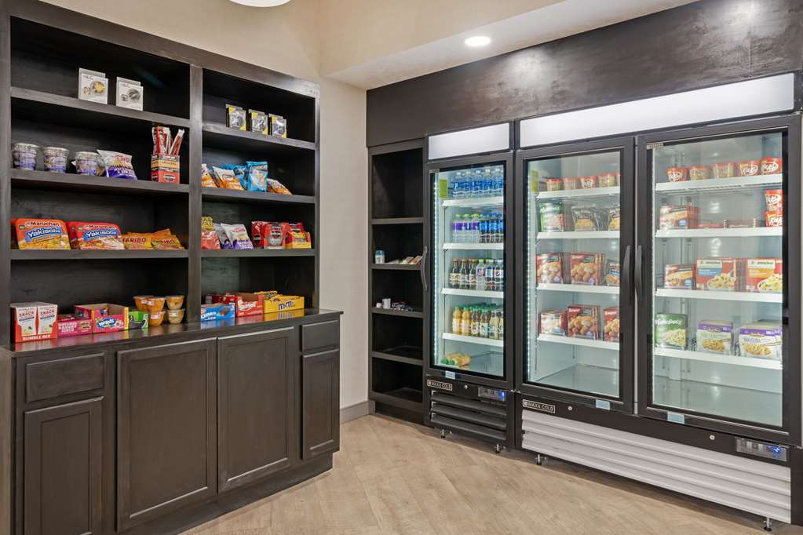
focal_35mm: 22
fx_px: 491
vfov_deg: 57.2
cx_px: 402
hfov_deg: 78.6
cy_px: 268
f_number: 10
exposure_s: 1/13
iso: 200
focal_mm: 22
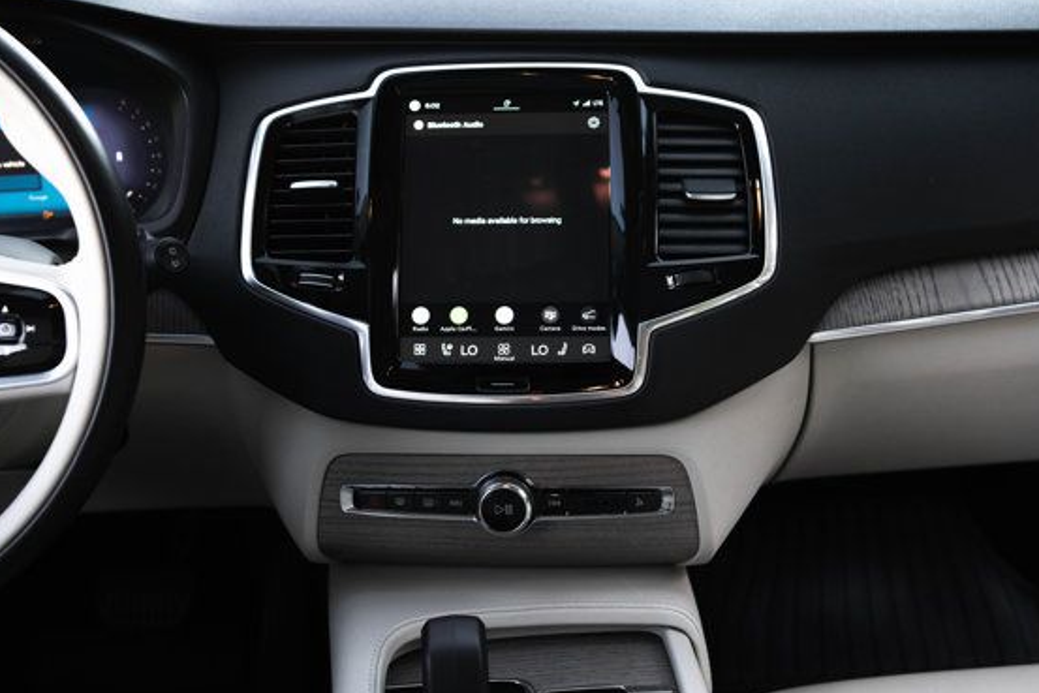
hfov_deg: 44.5
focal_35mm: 44
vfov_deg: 30.5
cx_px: 520
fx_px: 1270
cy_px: 318
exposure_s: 1/320
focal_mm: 38
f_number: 4
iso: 1000
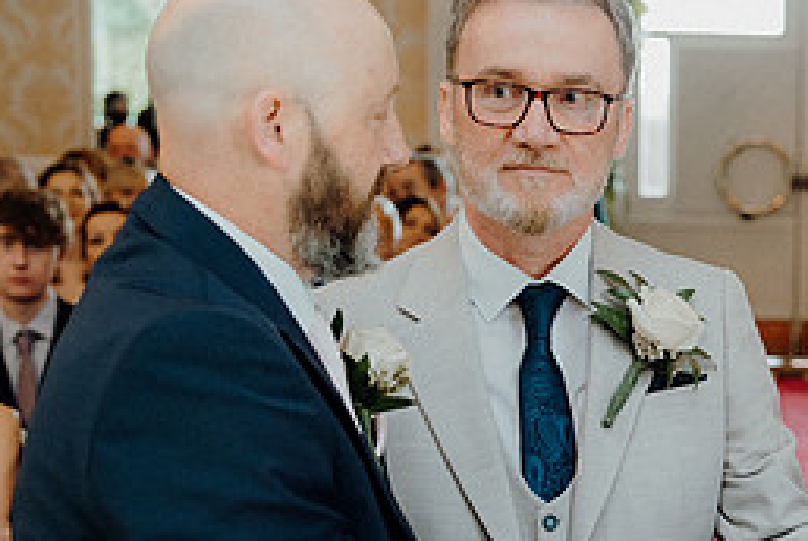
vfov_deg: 12.8
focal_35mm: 106
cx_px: 843
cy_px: 502
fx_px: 2382
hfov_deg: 18.6
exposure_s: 1/160
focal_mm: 47
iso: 2500
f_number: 3.5
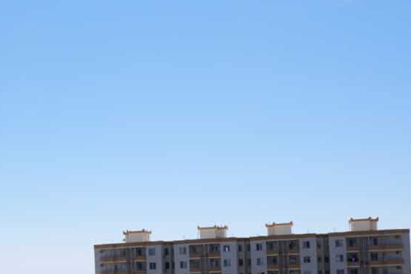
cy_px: 265
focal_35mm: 66
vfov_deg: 20.0
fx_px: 753
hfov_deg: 28.2
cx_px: -21
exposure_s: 1/250
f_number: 10
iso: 100
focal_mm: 18
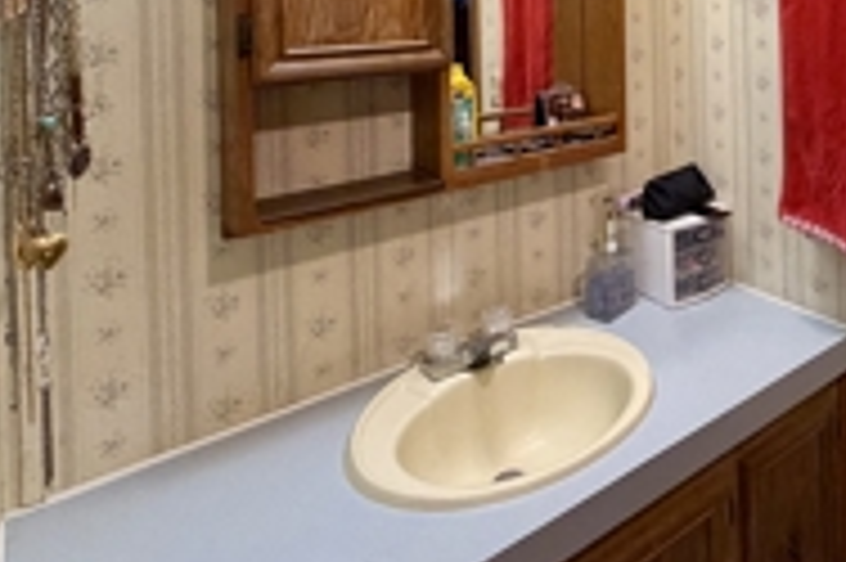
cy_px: -9
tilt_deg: -0.2
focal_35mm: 31
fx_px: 728
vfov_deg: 37.4
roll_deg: +1.8
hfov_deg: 55.0
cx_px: 706
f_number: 2.2
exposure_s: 1/60
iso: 250
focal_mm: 2.22
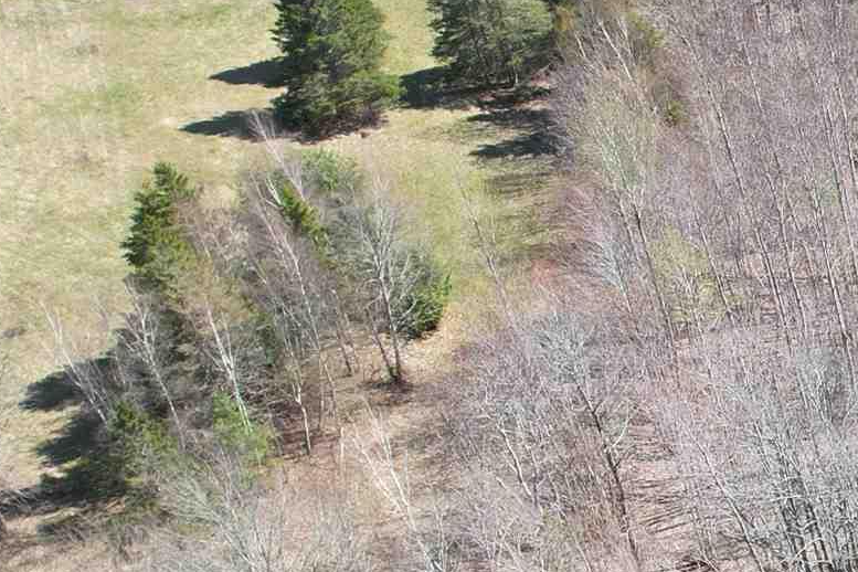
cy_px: 472
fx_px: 2073
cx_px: 1468
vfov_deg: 15.6
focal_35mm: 87
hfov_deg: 18.9
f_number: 2.8
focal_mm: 8.38
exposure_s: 1/640
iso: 100
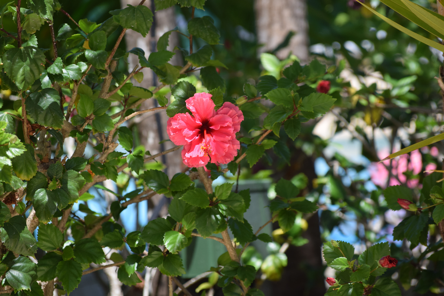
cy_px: 148
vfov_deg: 4.6
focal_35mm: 300
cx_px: 222
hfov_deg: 6.9
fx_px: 3699
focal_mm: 200
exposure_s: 1/1000
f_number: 5.6
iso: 400
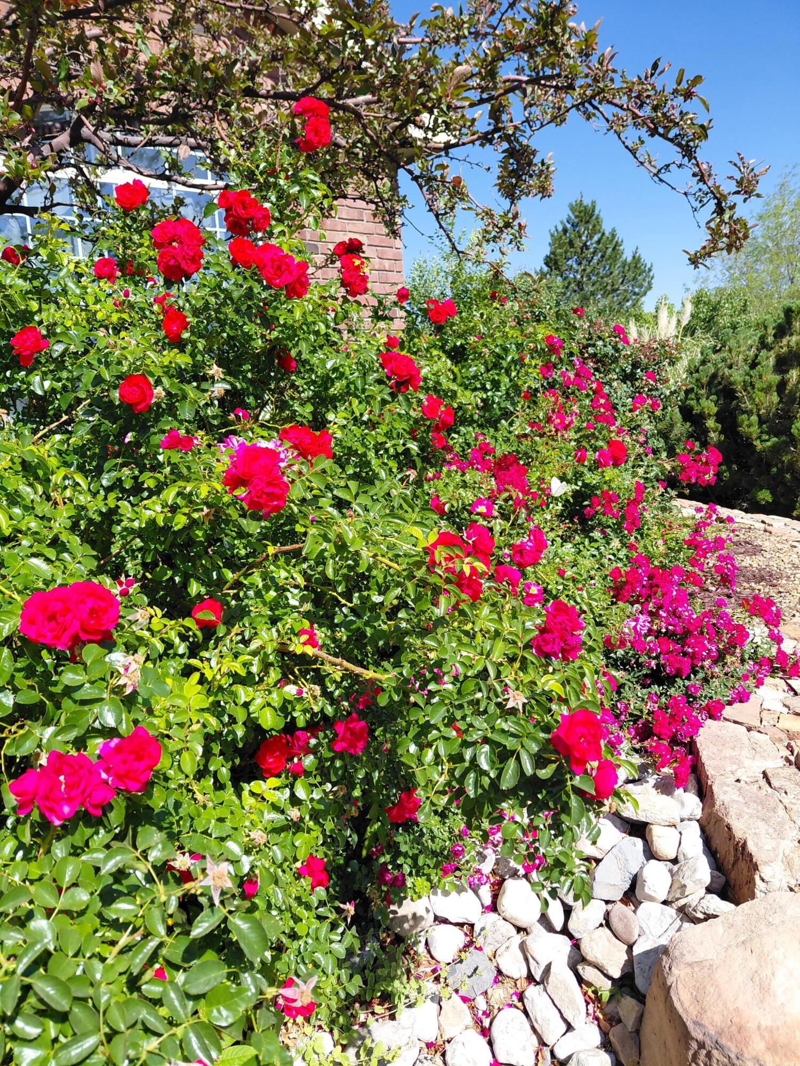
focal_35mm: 25
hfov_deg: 54.9
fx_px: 770
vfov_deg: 69.4
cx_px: 400
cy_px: 533
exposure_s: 1/1418
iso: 50
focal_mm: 4.69
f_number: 1.8
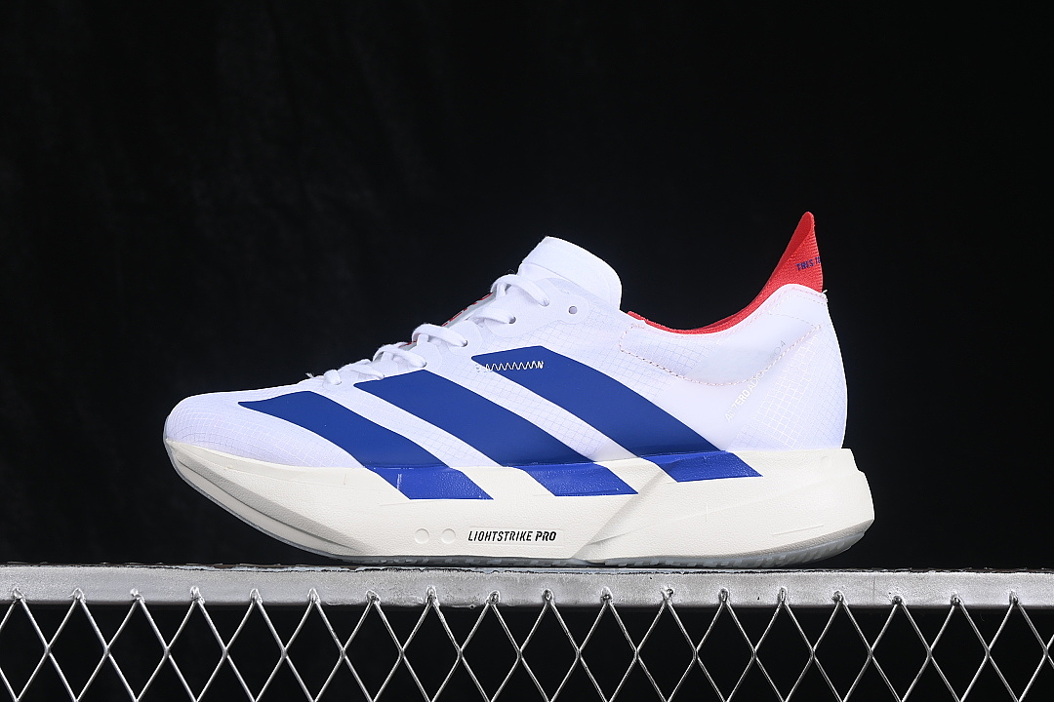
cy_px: 351
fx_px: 2196
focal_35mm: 75
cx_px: 527
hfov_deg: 27.0
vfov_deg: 18.2
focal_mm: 50
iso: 160
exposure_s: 1/80
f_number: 8
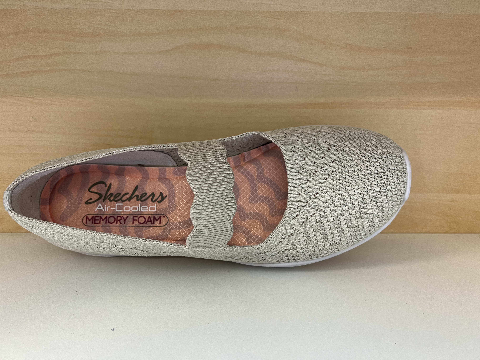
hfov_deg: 67.3
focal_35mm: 26
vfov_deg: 53.1
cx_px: 240
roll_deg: -0.4
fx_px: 361
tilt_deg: -18.7
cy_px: 180
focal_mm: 5.7
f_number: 1.5
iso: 100
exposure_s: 1/50
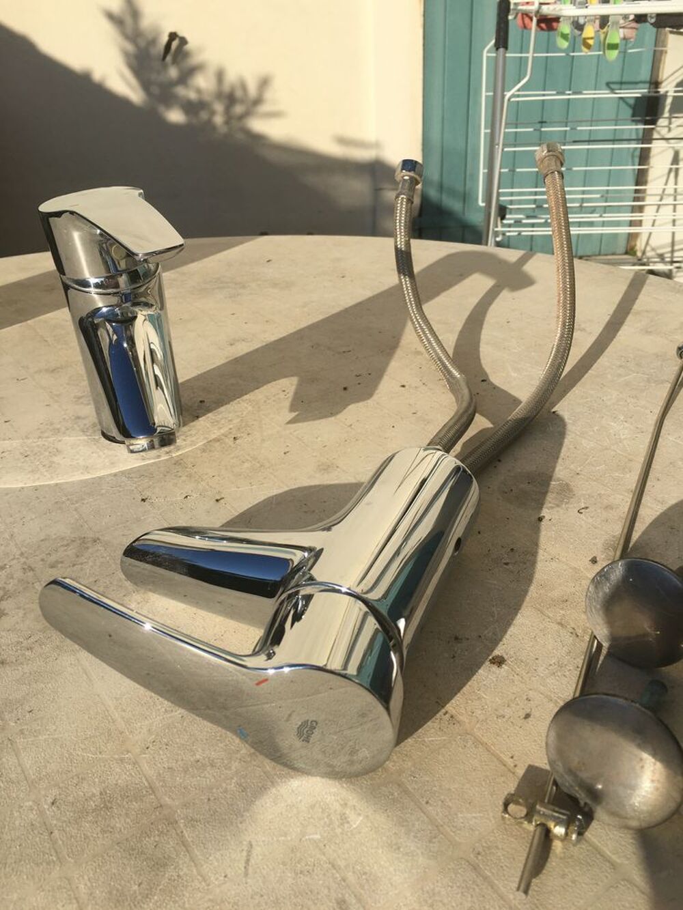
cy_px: 455
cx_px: 342
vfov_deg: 61.7
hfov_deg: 48.2
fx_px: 763
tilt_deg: -29.6
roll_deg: +3.0
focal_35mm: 29
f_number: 2.2
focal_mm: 4.15
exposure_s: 1/2747
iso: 25
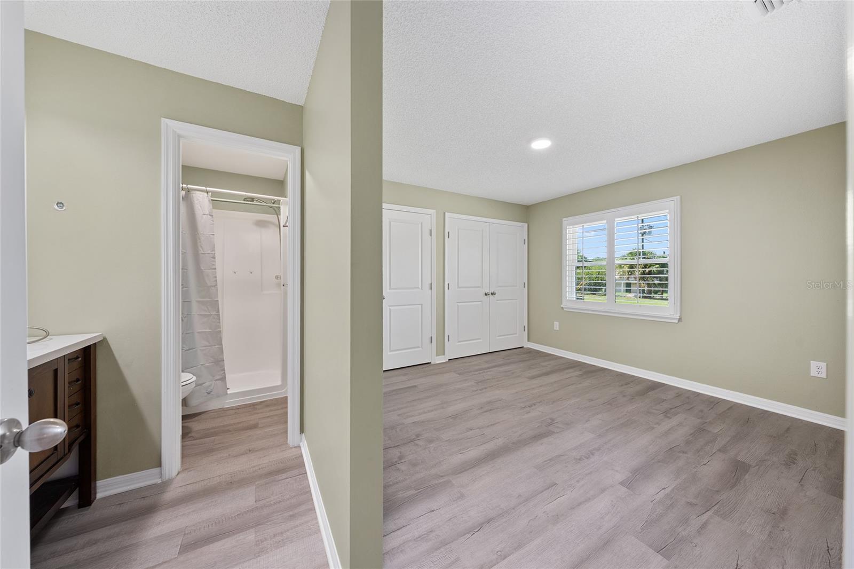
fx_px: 285
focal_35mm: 12
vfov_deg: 90.0
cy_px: 284
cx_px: 427
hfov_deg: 112.6
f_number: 8
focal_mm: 12
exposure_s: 1/3
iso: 125
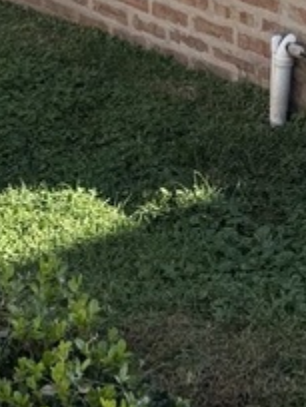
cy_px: -223
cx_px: 128
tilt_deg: -7.5
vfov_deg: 14.4
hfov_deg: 11.7
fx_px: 1497
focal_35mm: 127
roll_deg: +0.9
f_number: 1.78
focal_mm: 6.76
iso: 80
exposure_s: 1/1812
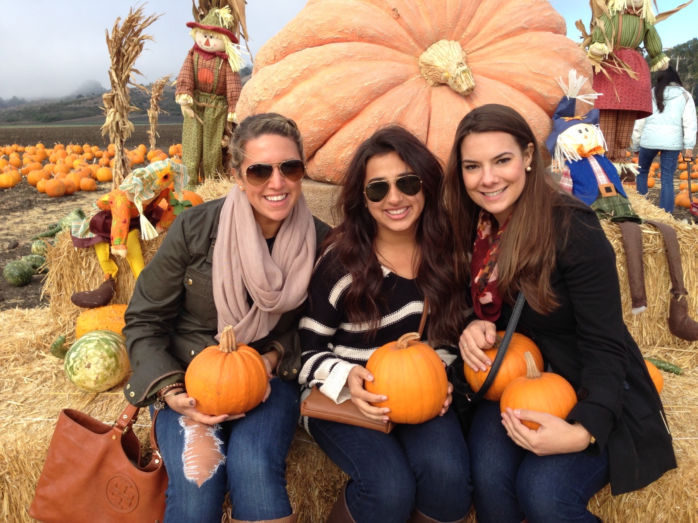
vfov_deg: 42.9
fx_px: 665
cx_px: 349
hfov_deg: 55.4
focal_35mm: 33
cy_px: 262
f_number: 2.4
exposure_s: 1/609
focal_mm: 4.12
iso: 50
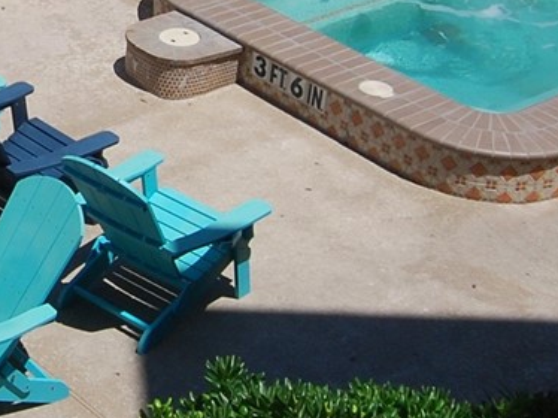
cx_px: -84
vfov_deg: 13.5
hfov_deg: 17.4
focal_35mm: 109
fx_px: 1753
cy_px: 100
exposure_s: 1/250
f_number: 10
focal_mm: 13
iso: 140
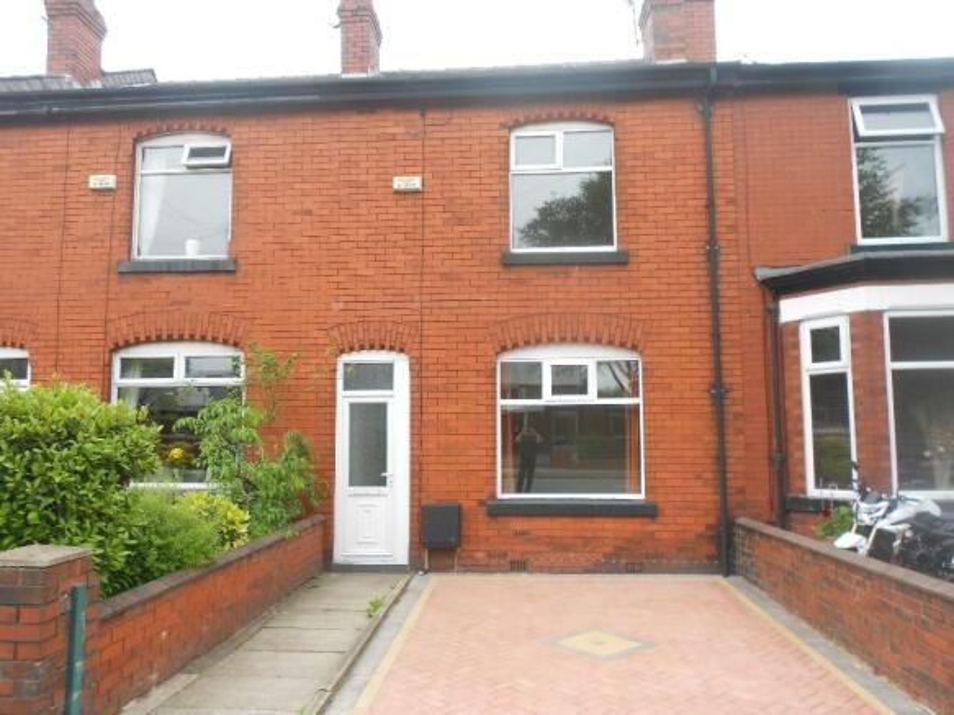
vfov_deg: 53.0
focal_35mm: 26
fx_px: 716
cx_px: 477
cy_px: 358
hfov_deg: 67.3
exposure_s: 1/125
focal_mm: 4.6
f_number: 3.2
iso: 80
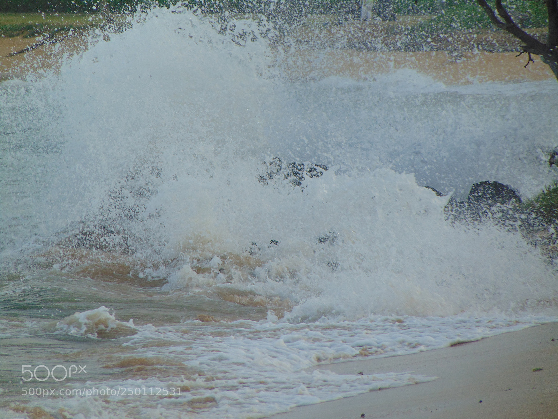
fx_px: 9285
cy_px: 210
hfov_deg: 3.4
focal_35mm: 576
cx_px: 279
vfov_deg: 2.6
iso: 80
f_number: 4.6
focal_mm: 103.2
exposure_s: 1/320
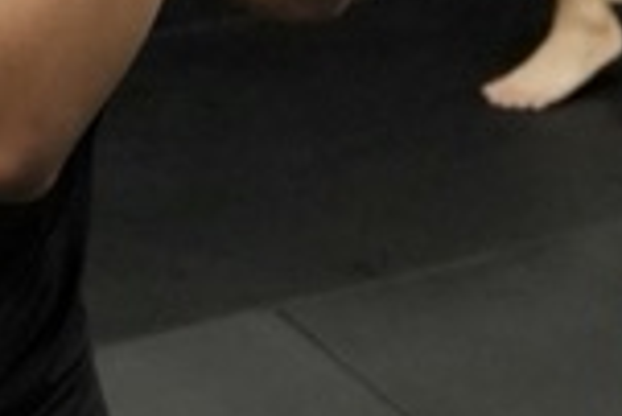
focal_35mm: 191
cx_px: 420
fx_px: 3303
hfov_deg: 10.7
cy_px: -655
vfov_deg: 6.7
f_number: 2.8
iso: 4000
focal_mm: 24
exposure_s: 1/400
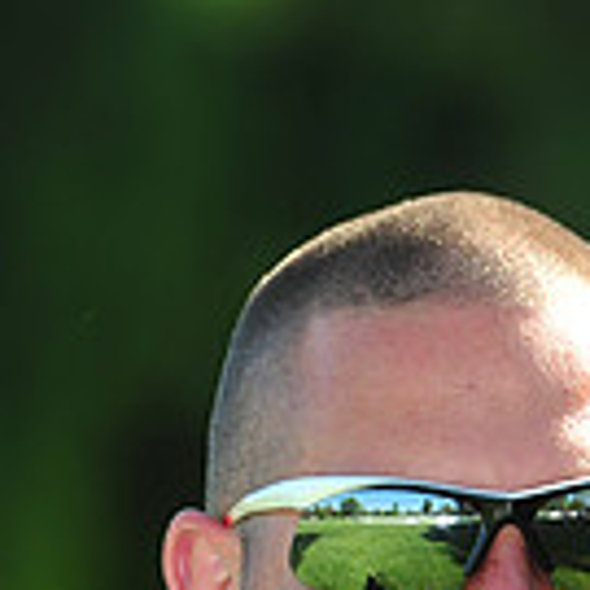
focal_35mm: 728
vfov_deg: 2.4
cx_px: 634
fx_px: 14038
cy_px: 1154
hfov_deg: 2.4
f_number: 5.6
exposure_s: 1/400
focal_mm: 200
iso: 200
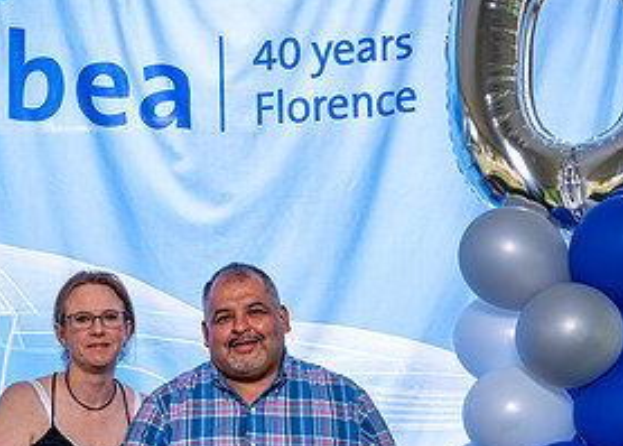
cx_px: 150
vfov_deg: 17.8
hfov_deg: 24.8
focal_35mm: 79
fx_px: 1399
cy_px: 411
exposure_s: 1/250
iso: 200
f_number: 5.6
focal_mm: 32
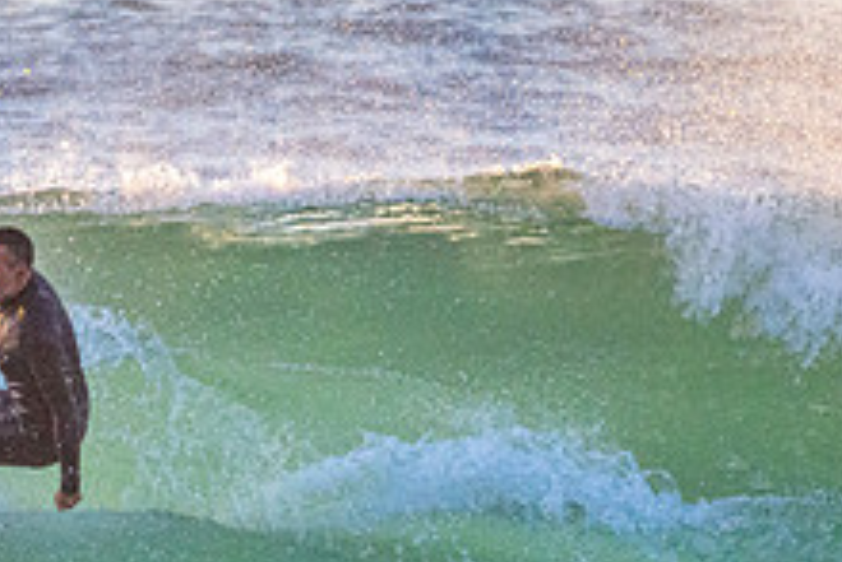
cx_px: 107
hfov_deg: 1.0
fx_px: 46269
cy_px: 671
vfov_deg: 0.7
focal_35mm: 1977
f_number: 5.6
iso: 2000
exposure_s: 1/1600
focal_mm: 500
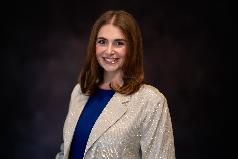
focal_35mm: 85
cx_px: 119
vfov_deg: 16.1
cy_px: 80
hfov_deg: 23.9
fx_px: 562
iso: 100
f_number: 1.6
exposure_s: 1/20
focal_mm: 85
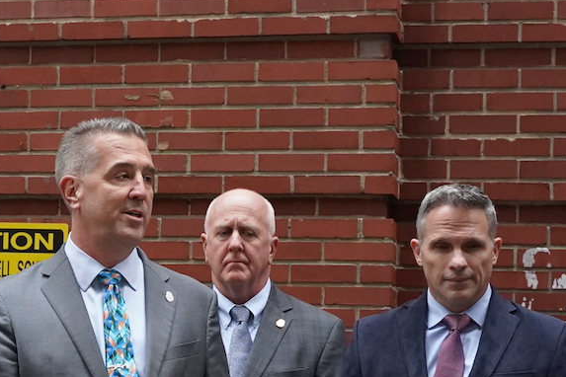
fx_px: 1729
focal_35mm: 110
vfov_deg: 12.2
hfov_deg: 18.2
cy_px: 433
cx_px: 31
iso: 4000
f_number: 5
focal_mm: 28
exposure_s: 1/250
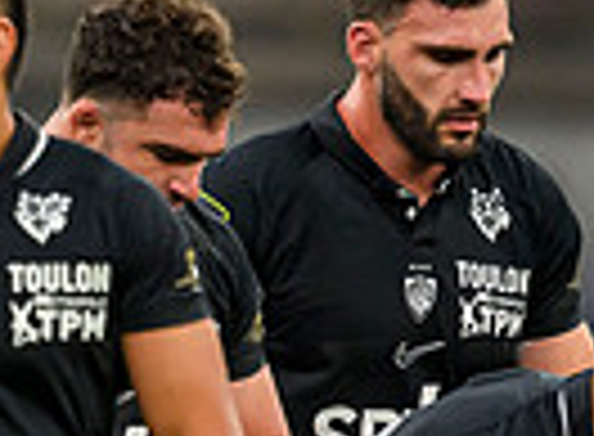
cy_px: 487
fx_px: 57427
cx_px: -511
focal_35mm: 3371
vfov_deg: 0.4
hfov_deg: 0.6
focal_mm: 560
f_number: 4
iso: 2000
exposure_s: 1/1250
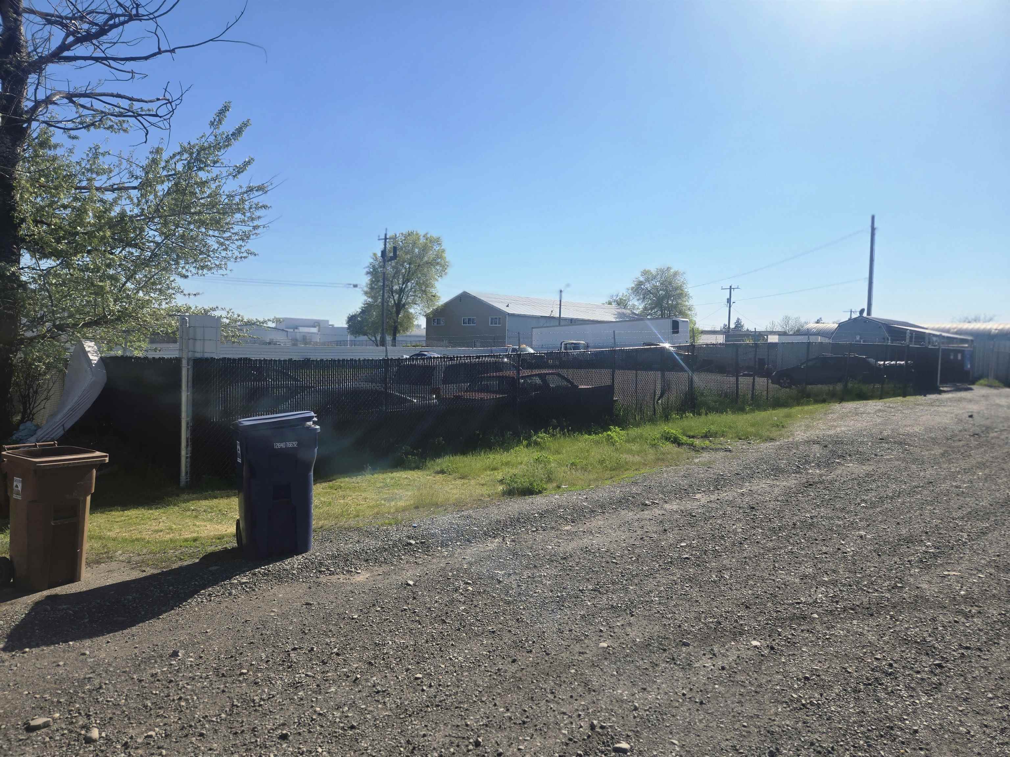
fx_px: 671
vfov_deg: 58.9
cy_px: 378
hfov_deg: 73.9
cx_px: 505
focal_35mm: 23
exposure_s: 1/2657
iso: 25
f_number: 1.8
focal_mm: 5.4
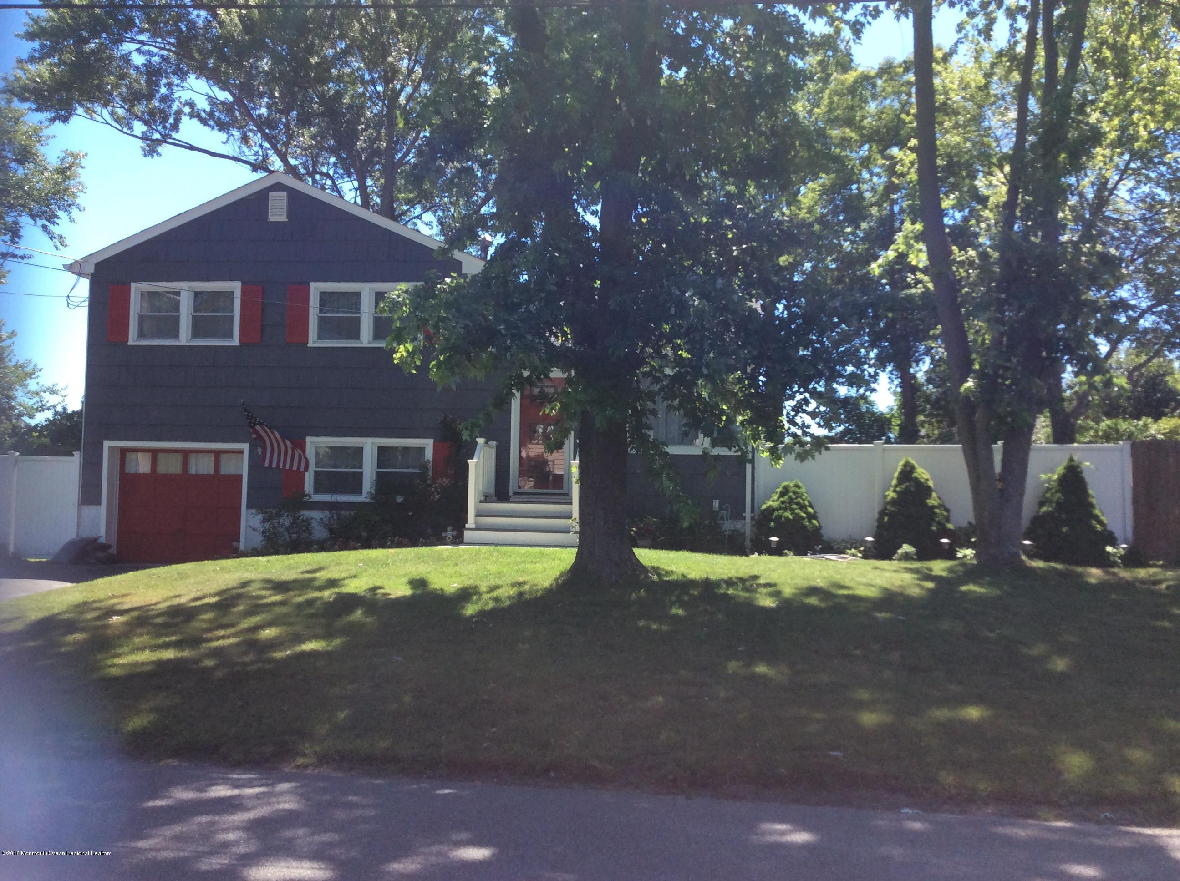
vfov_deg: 44.1
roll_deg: +1.4
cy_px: 440
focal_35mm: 32
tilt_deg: +1.6
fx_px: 1089
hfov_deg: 56.9
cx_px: 590
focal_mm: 3.3
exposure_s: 1/539
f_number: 2.4
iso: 32
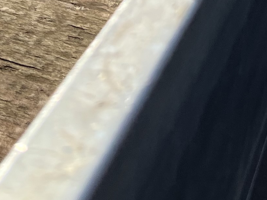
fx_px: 987
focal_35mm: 128
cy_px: -202
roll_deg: -1.6
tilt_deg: -15.6
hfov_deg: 14.9
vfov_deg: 10.6
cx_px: -44
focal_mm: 5.1
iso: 50
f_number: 1.6
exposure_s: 1/4149
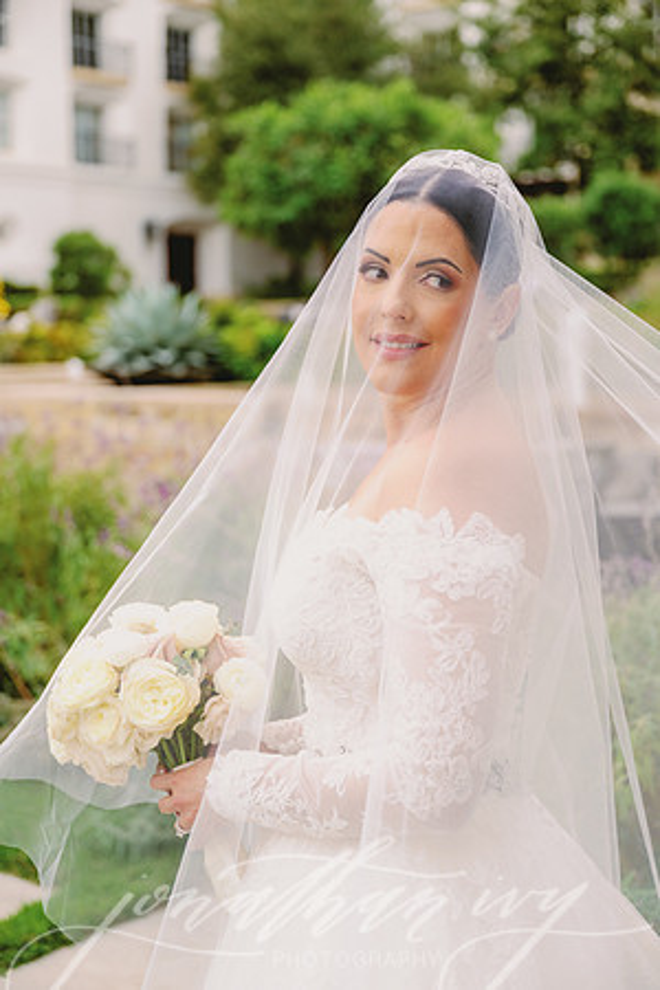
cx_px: 330
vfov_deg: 34.5
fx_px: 1595
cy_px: 495
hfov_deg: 23.4
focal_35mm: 58
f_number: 3.2
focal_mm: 58
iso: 160
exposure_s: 1/200
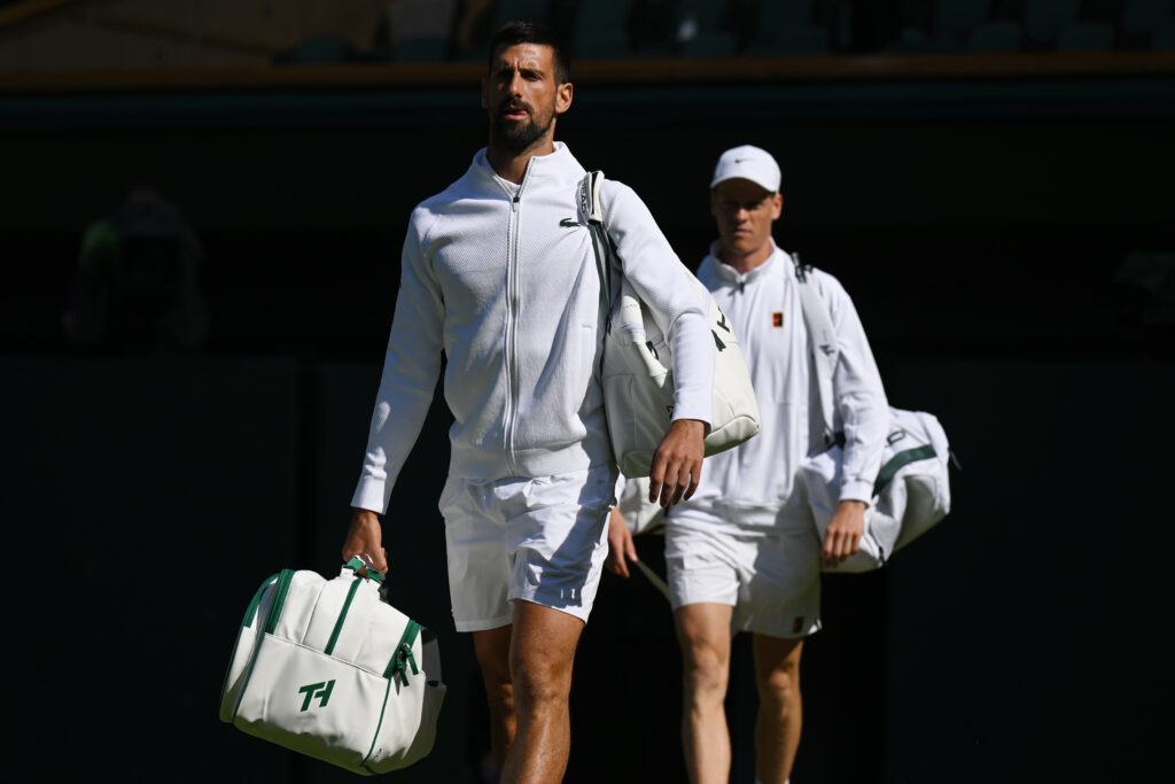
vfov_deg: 6.9
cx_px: 588
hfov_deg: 10.3
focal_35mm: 200
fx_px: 6528
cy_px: 392
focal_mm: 200
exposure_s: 1/2500
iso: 100
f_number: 5
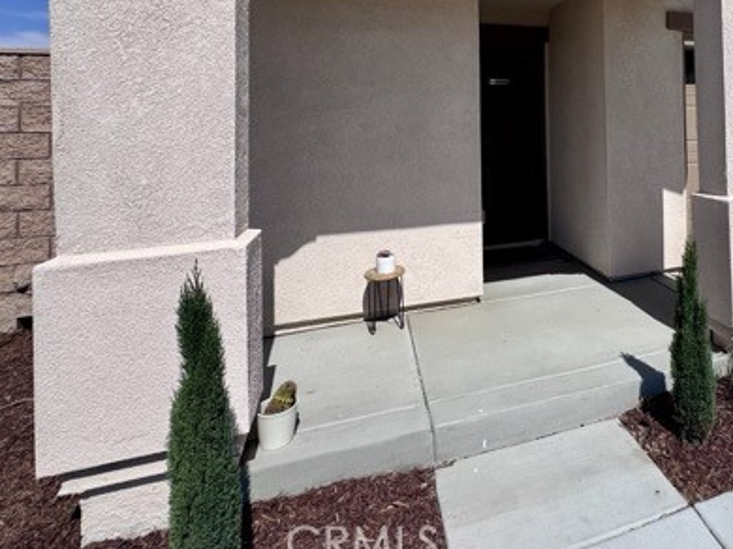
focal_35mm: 23
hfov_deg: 68.6
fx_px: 487
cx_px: 560
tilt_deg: +0.8
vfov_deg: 55.2
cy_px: 118
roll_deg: +1.5
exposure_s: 1/2985
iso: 50
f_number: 2.2
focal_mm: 2.22
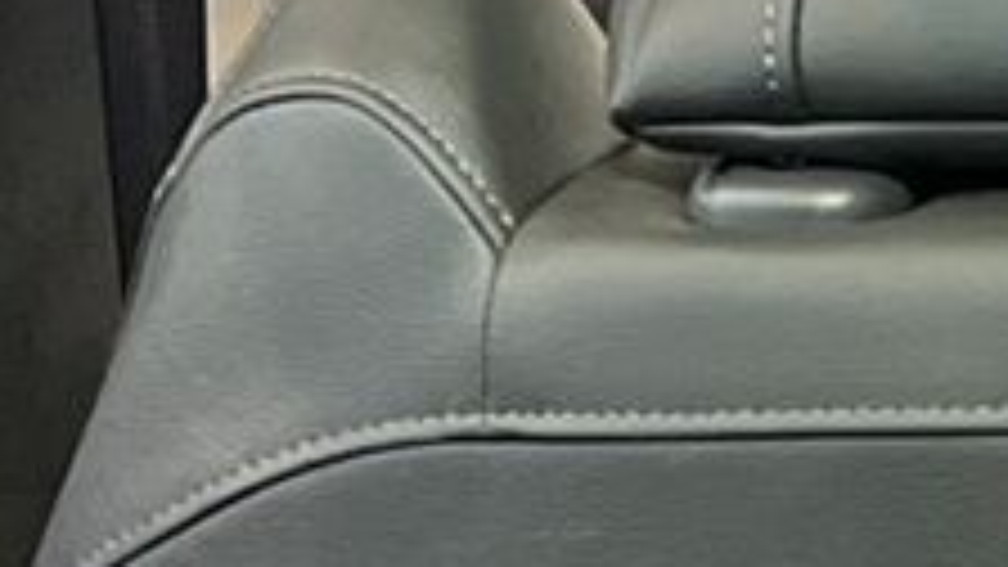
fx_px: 5773
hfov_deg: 8.4
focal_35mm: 216
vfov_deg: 5.6
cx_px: 3040
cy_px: -112
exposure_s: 1/60
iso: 400
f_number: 1.5
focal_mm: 5.7
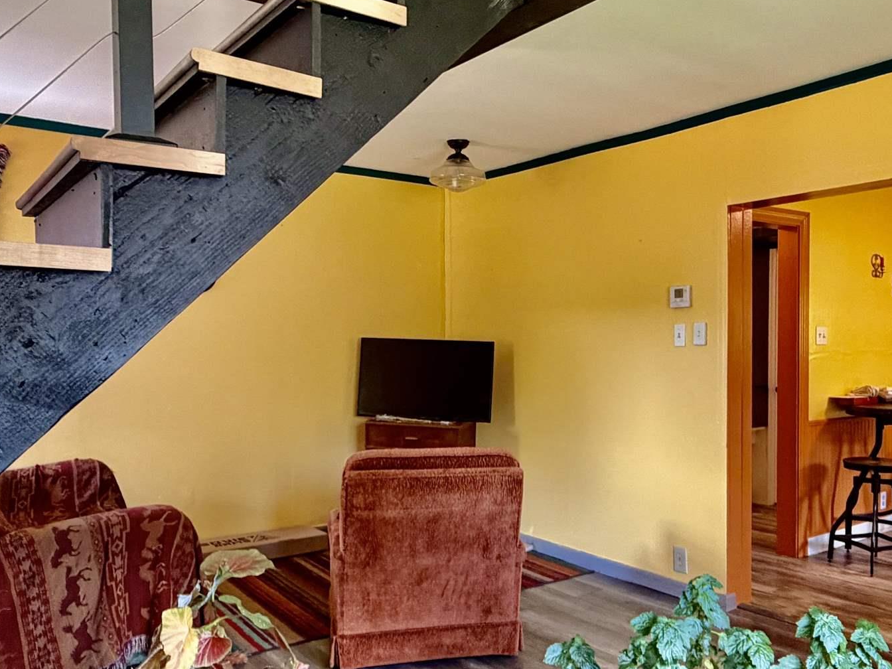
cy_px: 362
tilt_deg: -1.1
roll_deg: +0.5
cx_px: 522
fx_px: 825
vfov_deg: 44.1
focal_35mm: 32
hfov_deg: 56.5
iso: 320
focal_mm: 2.22
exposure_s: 1/81
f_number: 2.2
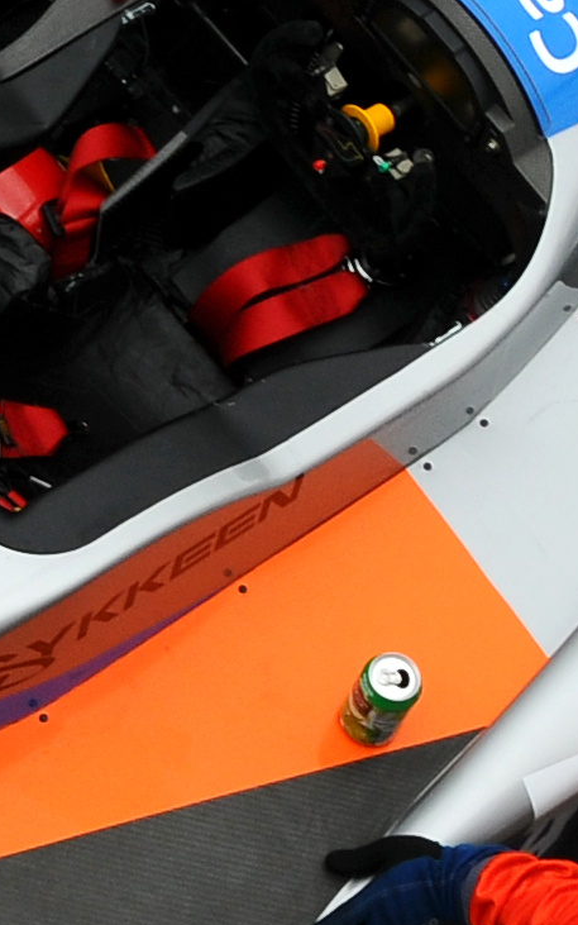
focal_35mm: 197
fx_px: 4964
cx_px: -477
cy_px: 485
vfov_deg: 10.6
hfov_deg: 6.5
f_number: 7.1
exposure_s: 1/160
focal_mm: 22
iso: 200
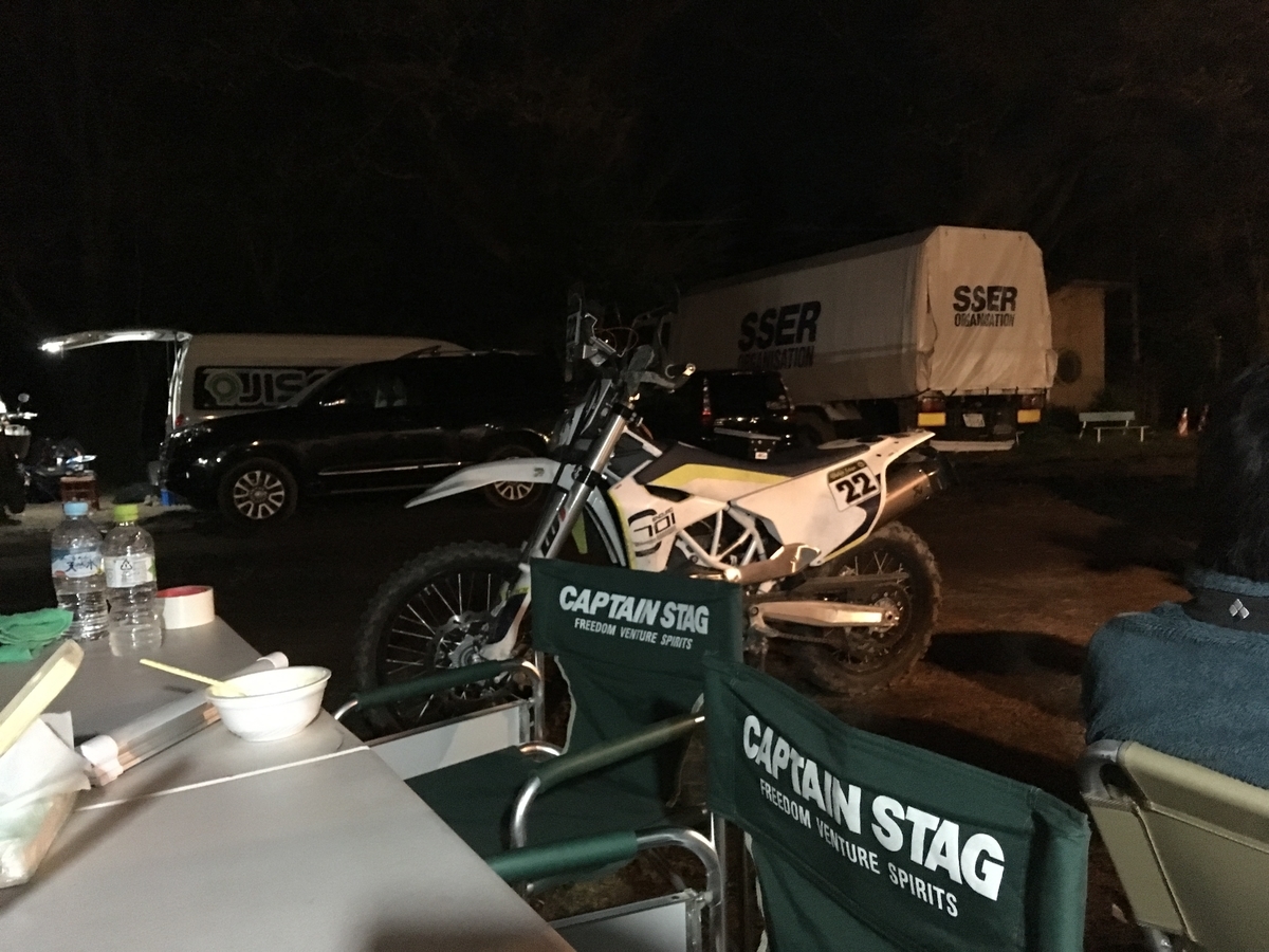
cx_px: 634
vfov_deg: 48.2
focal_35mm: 29
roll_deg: +1.2
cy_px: 476
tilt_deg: -3.5
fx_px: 1063
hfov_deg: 61.7
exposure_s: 1/15
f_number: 2.2
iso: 1000
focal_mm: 4.15
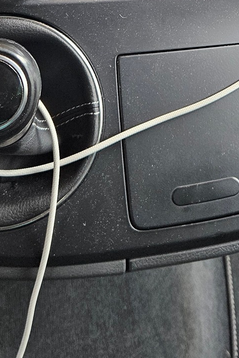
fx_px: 667
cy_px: -67
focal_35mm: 67
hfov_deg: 20.2
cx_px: 160
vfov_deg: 26.8
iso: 250
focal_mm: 5.4
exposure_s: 1/190
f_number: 1.8
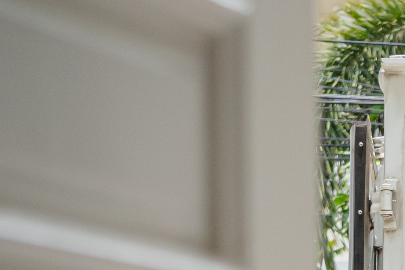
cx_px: 796
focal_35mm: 278
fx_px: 3127
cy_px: 590
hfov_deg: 7.2
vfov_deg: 4.8
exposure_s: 1/2500
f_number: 3.5
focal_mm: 50
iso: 500
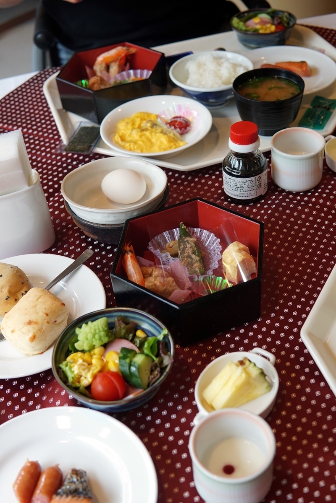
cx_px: 168
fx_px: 630
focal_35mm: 45
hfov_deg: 29.9
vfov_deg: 43.6
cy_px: 252
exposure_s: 1/160
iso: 500
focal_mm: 30
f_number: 4
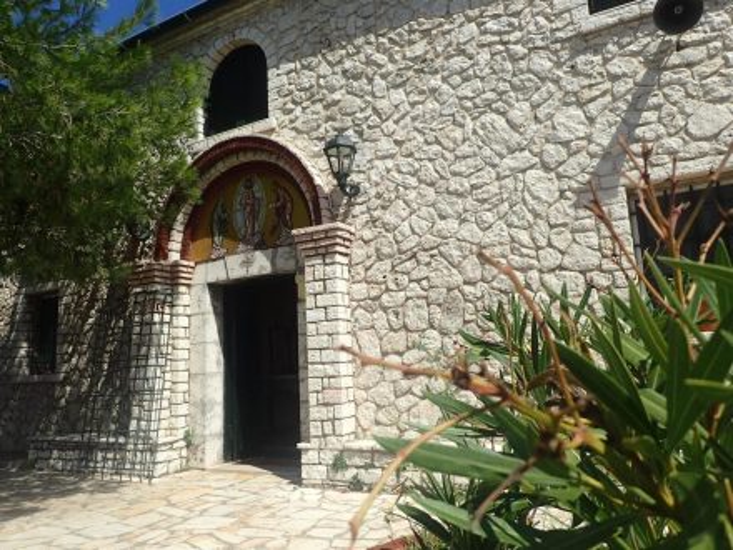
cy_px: 275
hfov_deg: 69.4
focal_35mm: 25
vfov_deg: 54.9
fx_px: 529
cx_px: 366
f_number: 8
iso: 100
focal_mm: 4.5
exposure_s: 1/320
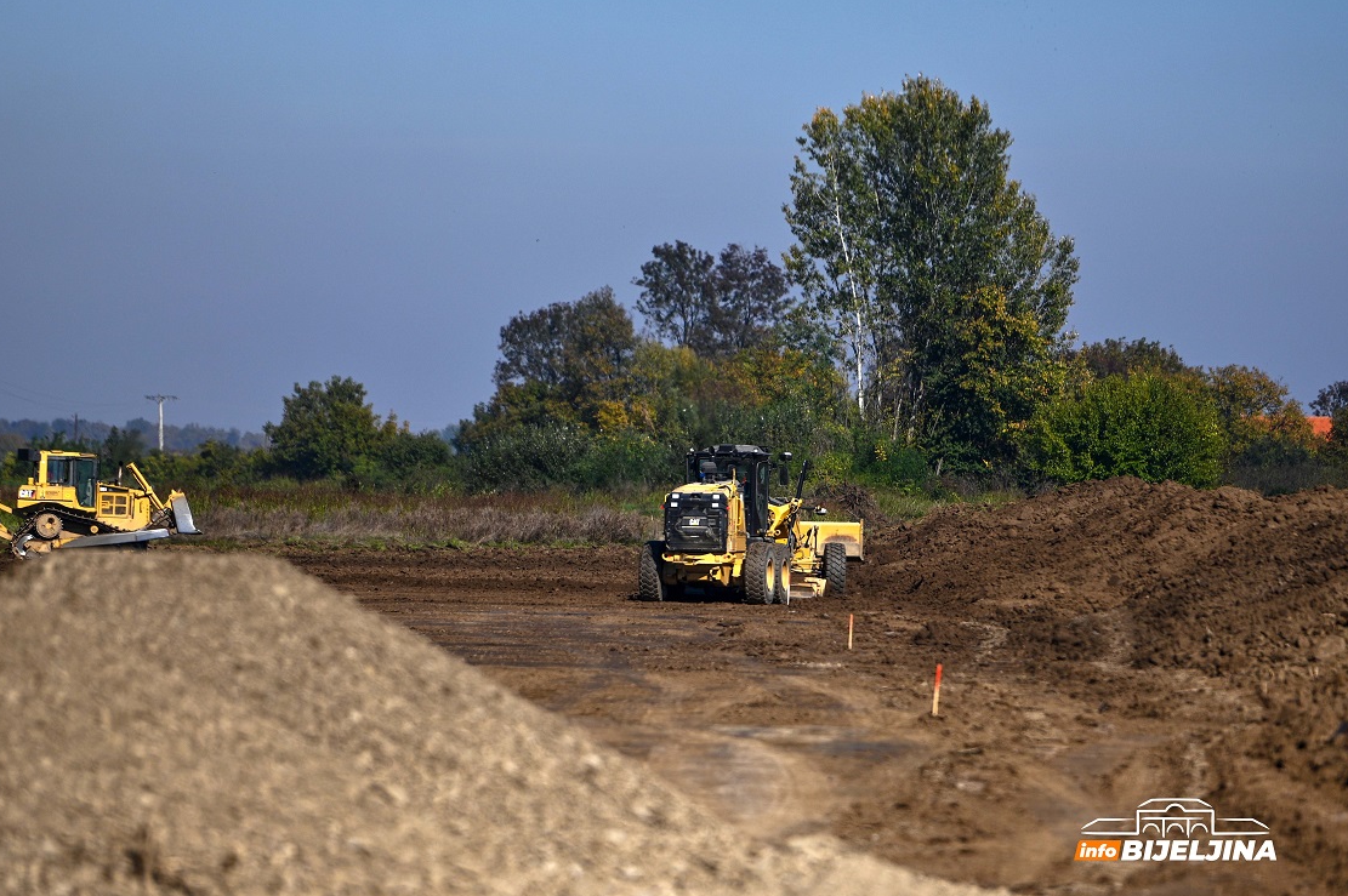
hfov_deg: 9.5
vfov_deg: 6.4
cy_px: 457
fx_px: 8082
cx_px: 637
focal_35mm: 216
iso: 125
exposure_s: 1/6400
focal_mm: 200
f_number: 2.8
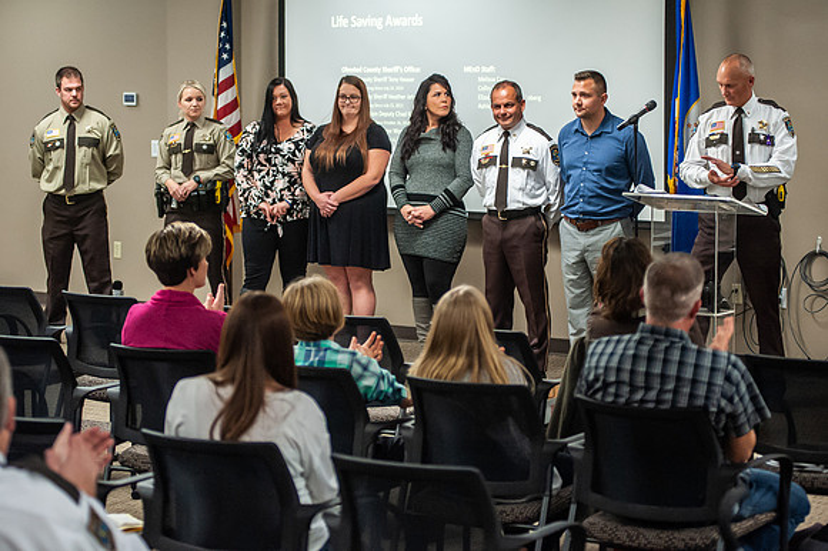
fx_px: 2044
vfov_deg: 15.4
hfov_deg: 22.9
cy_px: 252
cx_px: 414
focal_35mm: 89
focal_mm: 80
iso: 3200
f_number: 2.8
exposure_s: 1/250
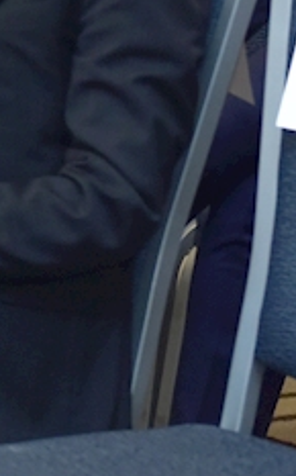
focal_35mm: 305
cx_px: -904
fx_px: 3949
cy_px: 49
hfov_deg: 4.0
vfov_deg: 6.9
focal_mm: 58
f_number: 3.2
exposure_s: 1/100
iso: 2500
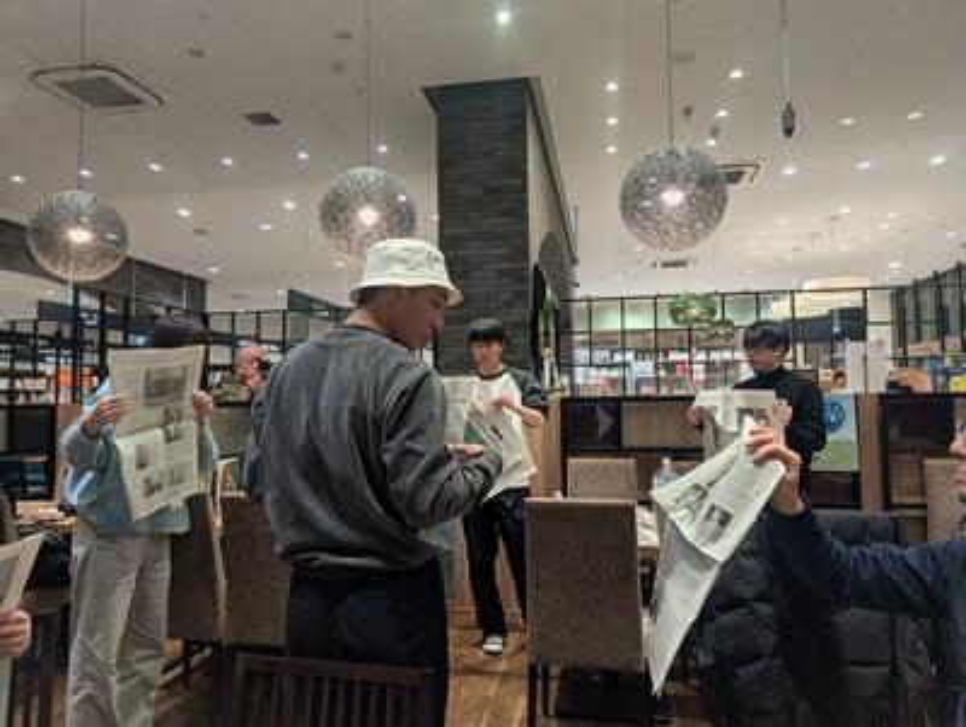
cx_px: 483
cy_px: 364
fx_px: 671
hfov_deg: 71.5
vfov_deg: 56.9
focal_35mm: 24
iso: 27
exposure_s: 1/244
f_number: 1.7
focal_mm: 6.9
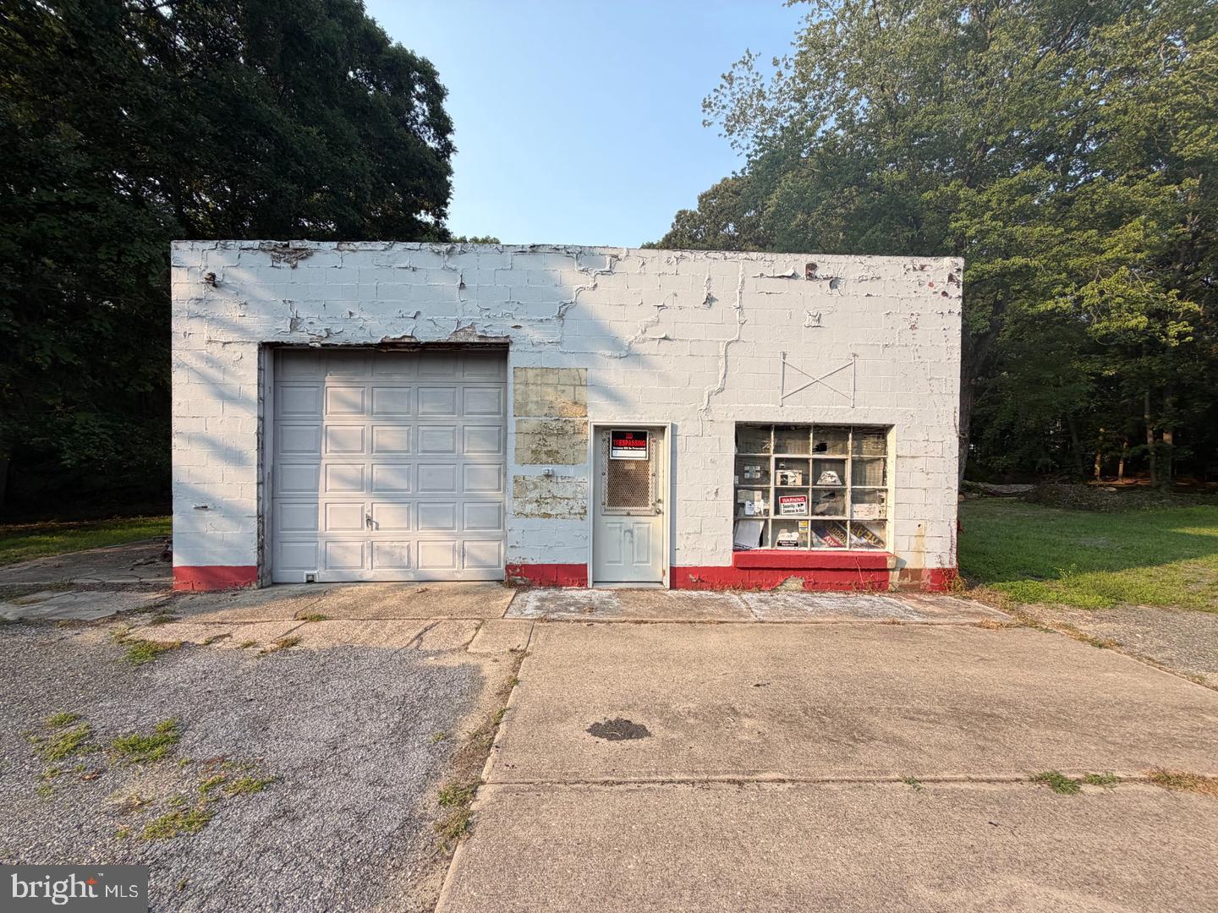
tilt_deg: -0.1
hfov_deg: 102.1
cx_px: 609
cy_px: 456
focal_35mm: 14
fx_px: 493
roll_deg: +0.2
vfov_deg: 85.7
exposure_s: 1/701
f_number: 2.2
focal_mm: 2.22
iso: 40
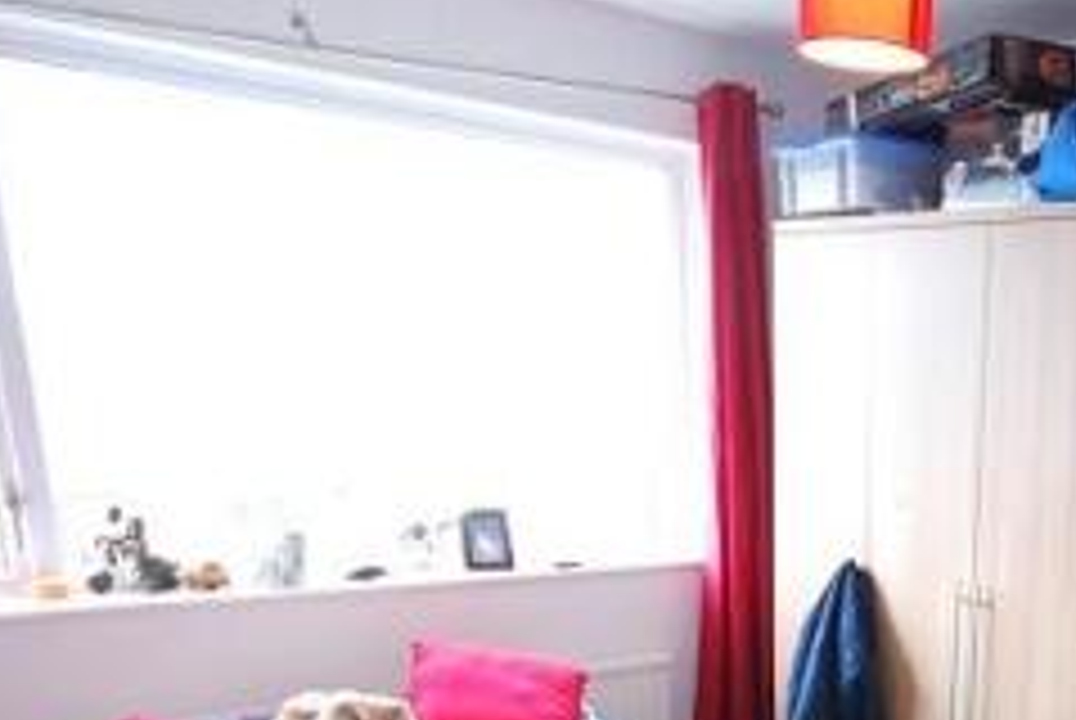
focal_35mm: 41
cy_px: 803
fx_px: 1227
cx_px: 925
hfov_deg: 44.0
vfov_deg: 29.3
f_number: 4
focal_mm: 10
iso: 400
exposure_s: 1/20
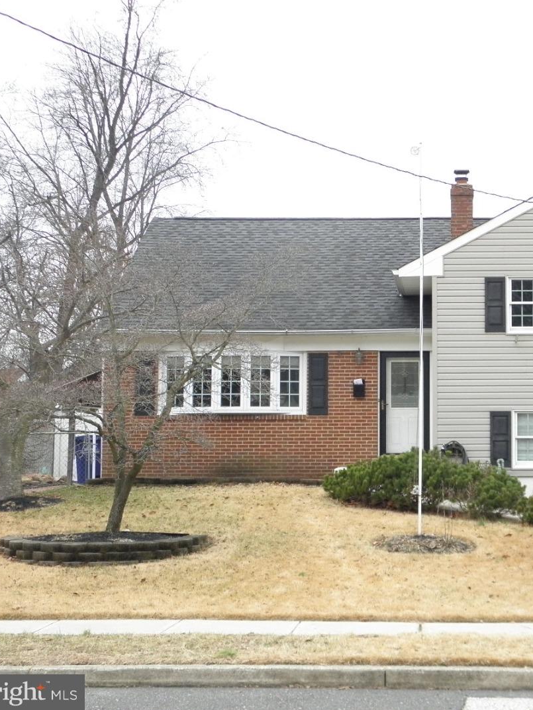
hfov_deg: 24.3
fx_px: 1212
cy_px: 356
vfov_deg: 32.7
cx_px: 446
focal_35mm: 59
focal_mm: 7.9
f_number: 3.9
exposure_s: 1/30
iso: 200
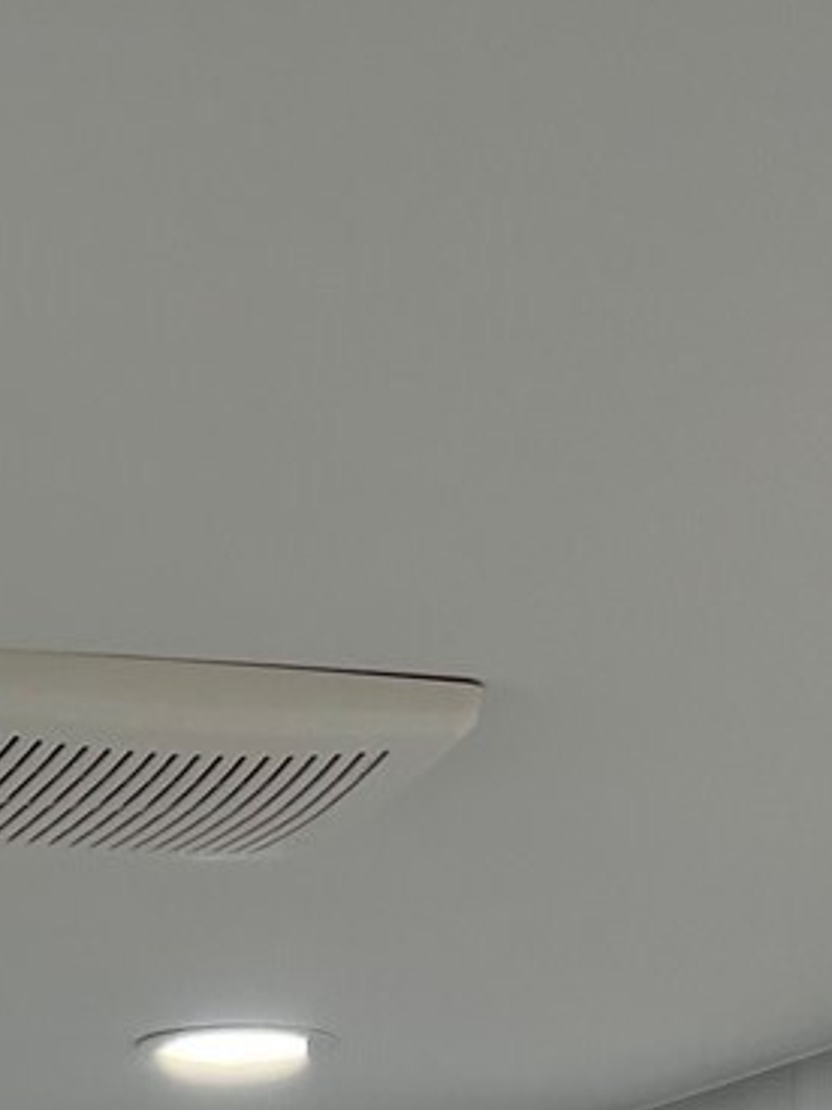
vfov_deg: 15.1
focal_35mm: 113
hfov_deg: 12.7
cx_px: -262
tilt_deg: -4.7
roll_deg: -0.5
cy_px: 2006
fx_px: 3621
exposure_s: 1/151
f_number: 1.5
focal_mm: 5.7
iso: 64
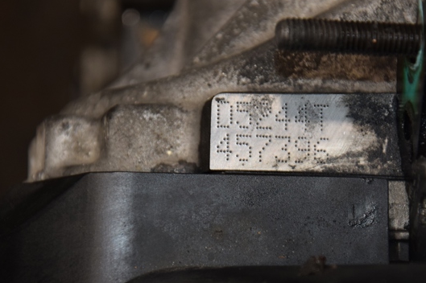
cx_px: 224
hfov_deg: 10.8
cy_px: 148
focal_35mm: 191
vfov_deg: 7.2
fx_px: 2254
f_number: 5.6
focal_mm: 105
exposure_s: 1/60
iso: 800
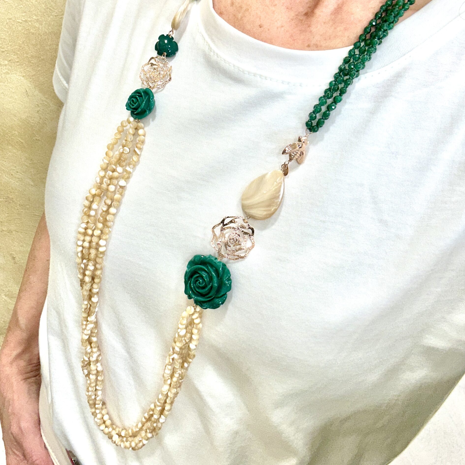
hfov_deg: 46.0
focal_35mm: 36
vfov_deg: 45.5
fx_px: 547
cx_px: 236
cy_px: 164
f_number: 1.9
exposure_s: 1/100
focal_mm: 2.69
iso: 32
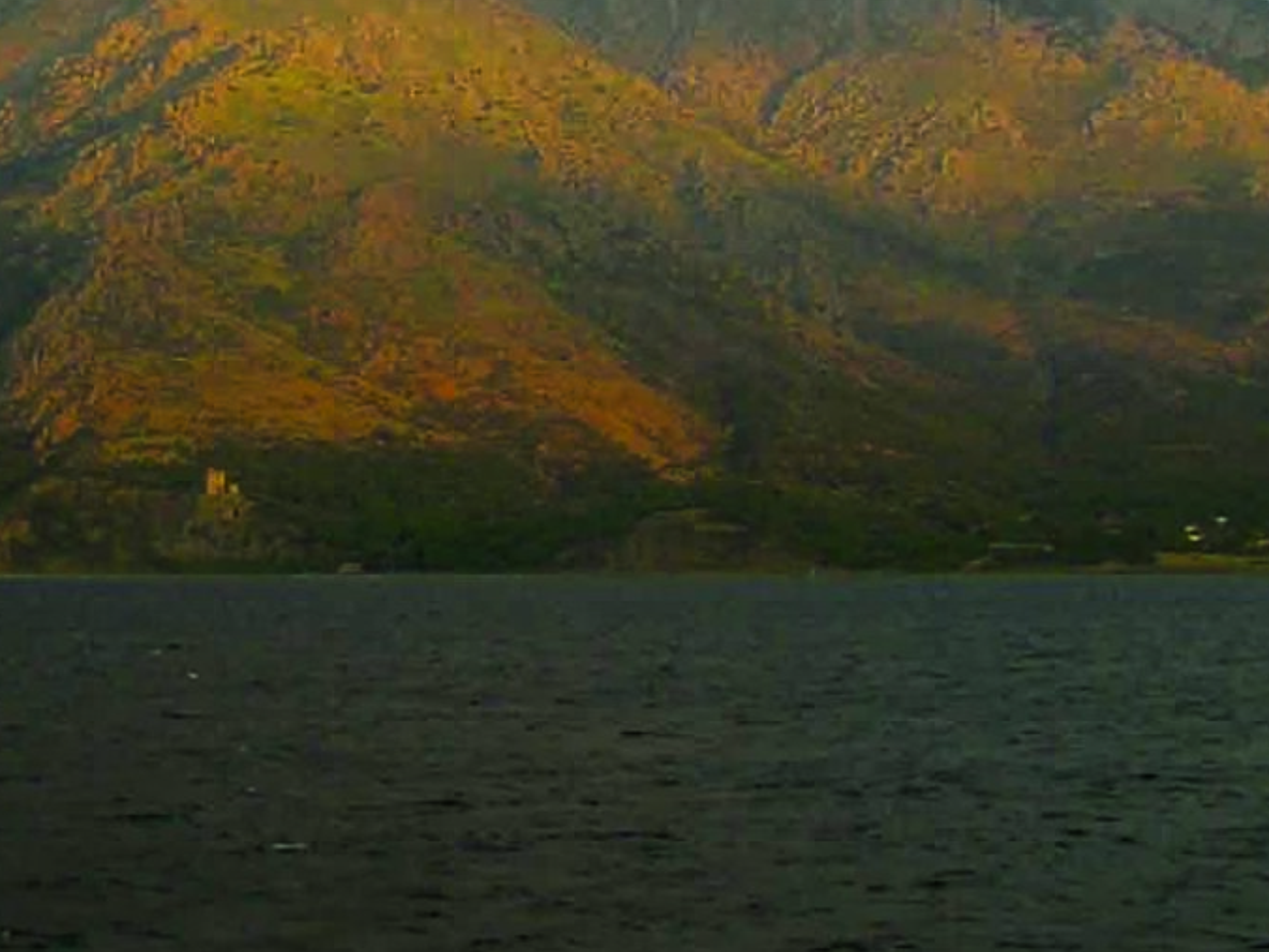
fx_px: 3886
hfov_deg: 18.5
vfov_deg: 13.9
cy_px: 120
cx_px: 454
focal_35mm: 106
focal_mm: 5.8
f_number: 4.3
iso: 50
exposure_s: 1/125
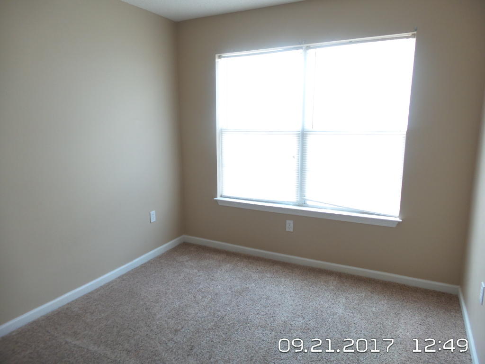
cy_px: 182
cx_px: 242
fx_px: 322
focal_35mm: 23
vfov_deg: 58.9
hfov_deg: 73.9
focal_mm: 4.1
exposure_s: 1/30
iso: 160
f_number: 2.8
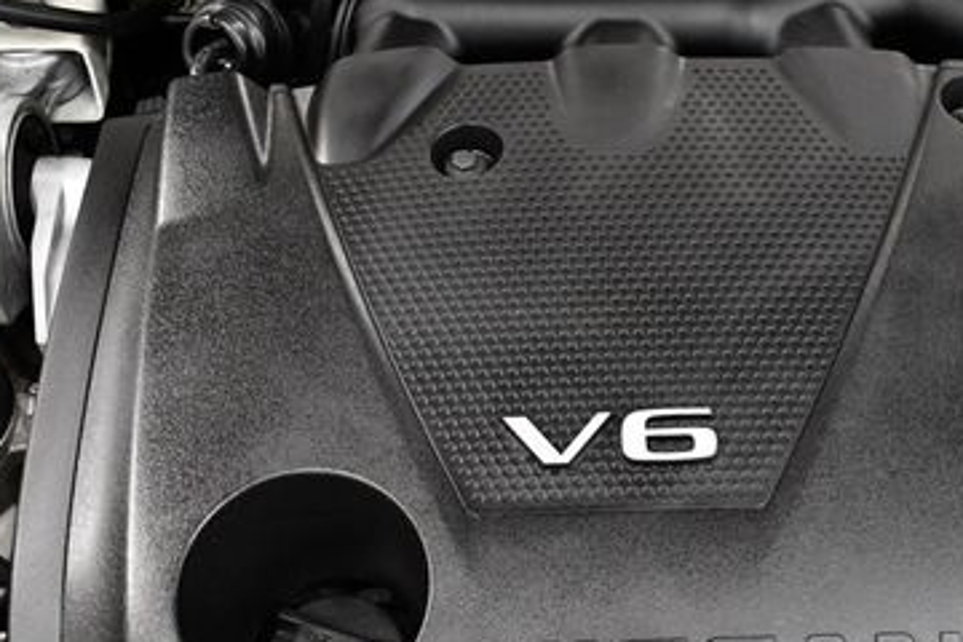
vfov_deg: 21.2
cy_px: 433
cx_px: 696
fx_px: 1712
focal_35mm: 64
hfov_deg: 31.0
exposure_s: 1/100
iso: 3200
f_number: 3.5
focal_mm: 18
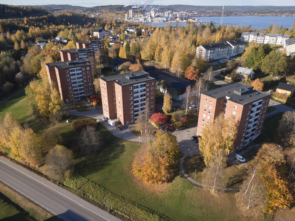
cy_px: 110
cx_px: 148
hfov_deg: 71.6
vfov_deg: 56.8
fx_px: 204
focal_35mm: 24
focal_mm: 4.39
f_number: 2.8
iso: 100
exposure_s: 1/500
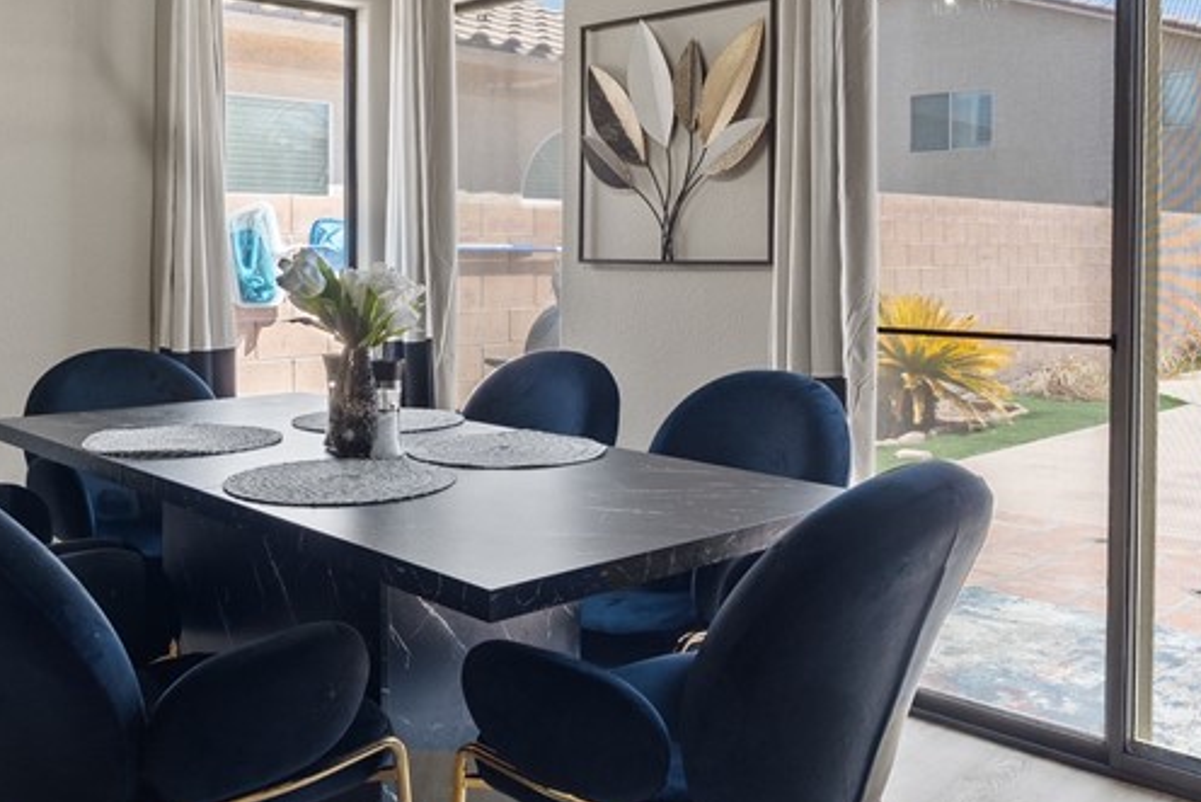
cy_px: 281
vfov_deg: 37.5
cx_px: 569
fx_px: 1168
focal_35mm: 35
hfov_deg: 54.4
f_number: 8
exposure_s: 1/4
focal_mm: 16
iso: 500
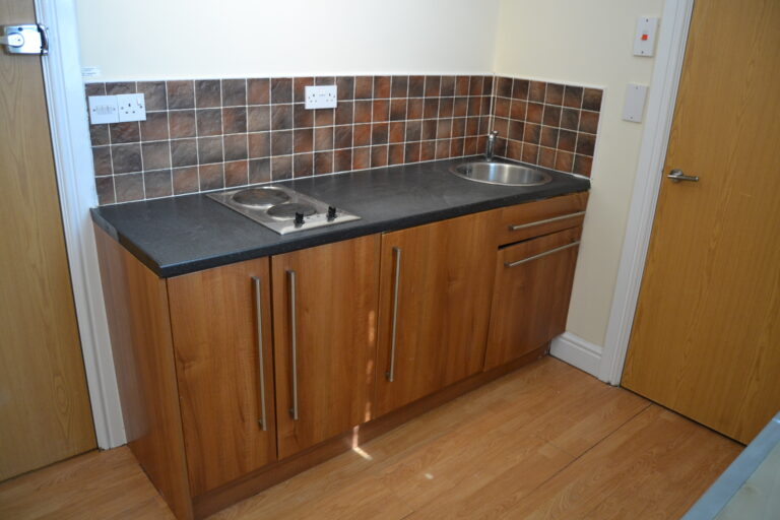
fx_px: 585
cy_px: 260
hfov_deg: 67.4
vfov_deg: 47.9
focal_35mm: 27
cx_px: 390
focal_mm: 18
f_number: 3.5
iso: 640
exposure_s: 1/60
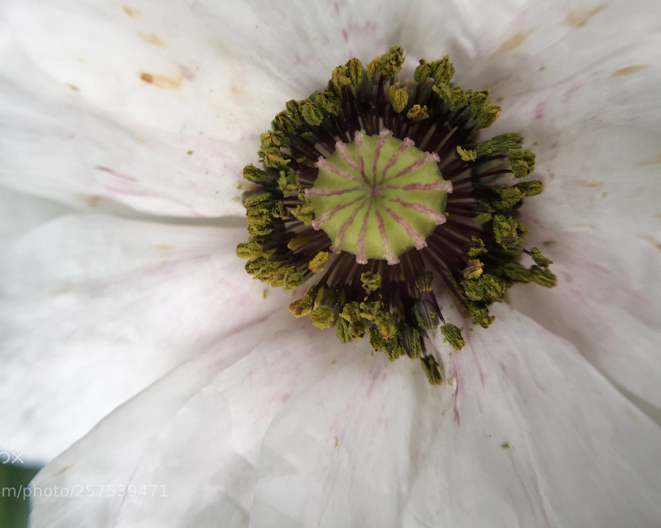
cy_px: 217
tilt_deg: -73.2
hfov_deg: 50.3
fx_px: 704
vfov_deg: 41.0
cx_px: 314
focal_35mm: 36
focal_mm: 4.15
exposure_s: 1/119
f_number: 2.2
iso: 32
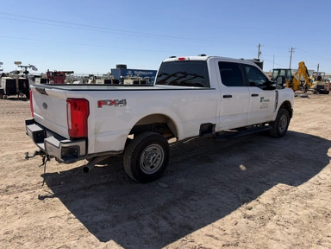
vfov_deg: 54.9
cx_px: 170
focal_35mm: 25
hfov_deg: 69.4
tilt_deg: -8.2
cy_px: 120
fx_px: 239
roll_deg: +0.3
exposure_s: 1/5714
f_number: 1.78
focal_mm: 6.76
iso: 80
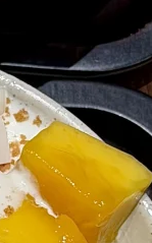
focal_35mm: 307
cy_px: 98
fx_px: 2038
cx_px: -289
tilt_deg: -64.9
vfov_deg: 6.8
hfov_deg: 4.1
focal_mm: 6.76
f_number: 1.78
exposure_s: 1/121
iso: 64
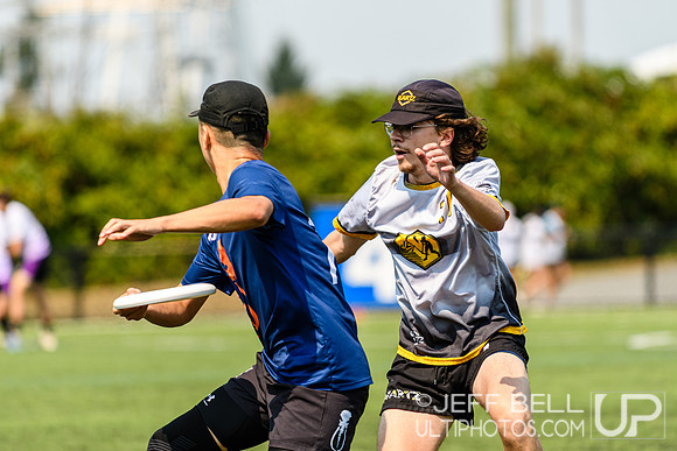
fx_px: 5643
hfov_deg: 6.9
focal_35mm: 300
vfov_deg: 4.6
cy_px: 226
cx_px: 338
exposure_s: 1/1000
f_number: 3.2
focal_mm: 200
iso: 100
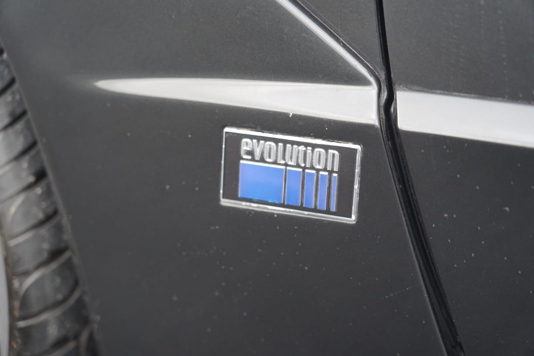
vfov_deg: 15.0
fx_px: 1350
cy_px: 178
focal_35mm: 91
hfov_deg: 22.4
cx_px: 267
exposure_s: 1/160
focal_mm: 91
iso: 2000
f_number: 4
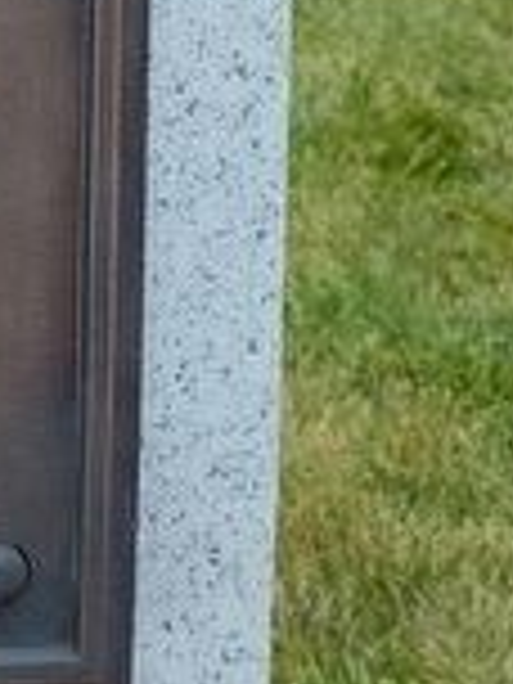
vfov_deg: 14.3
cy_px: -572
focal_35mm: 121
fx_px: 2391
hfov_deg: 10.9
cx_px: -585
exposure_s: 1/775
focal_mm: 5.56
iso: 100
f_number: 1.8
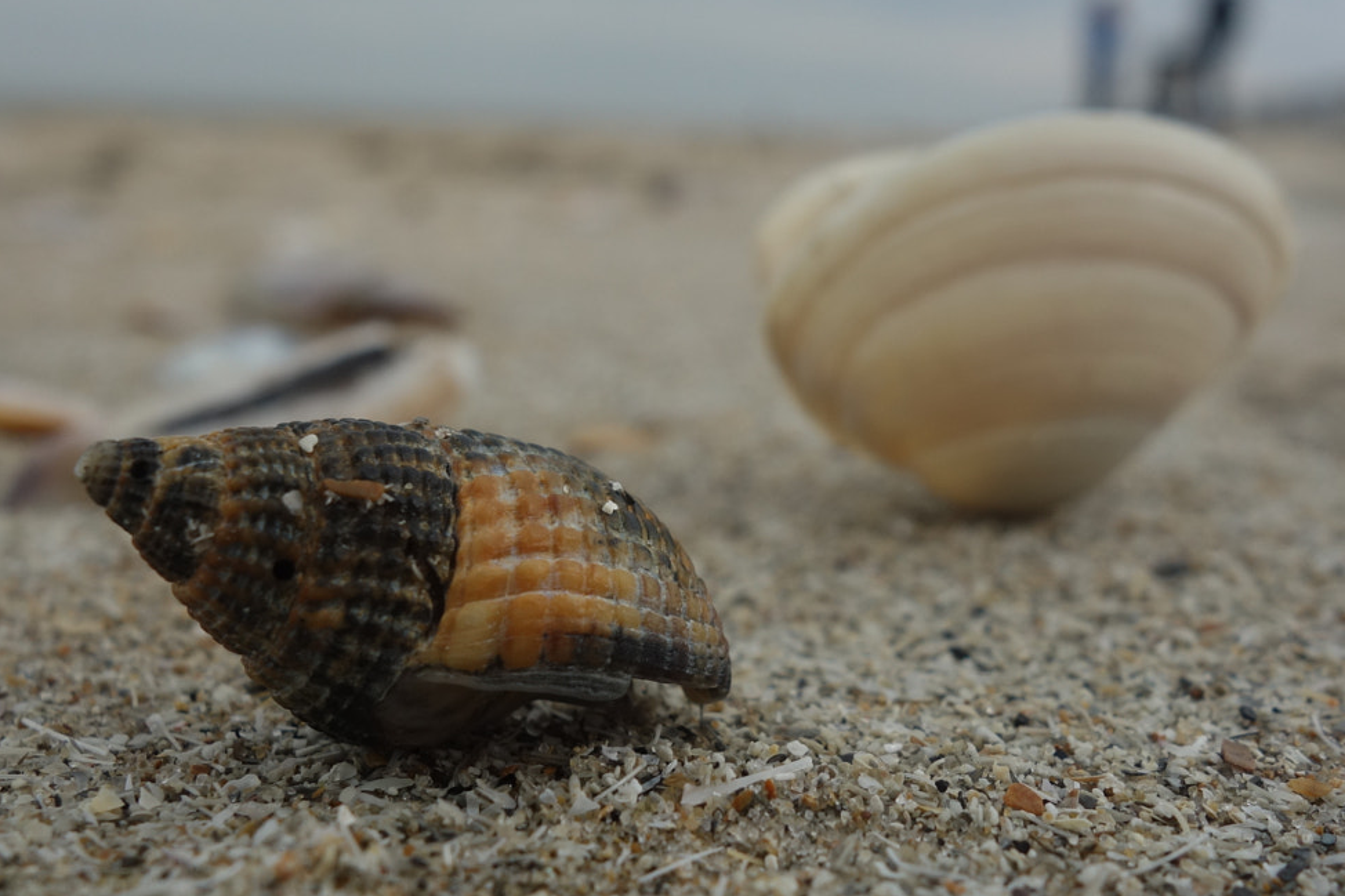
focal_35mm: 46
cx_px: 660
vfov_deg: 29.2
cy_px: 386
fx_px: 1718
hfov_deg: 42.7
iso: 125
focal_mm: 10.4
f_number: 5.6
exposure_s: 1/400
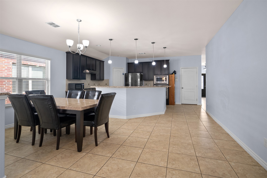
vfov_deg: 70.4
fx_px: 126
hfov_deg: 93.3
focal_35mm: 17
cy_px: 89
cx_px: 134
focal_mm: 17
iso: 800
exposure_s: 1.6
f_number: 8
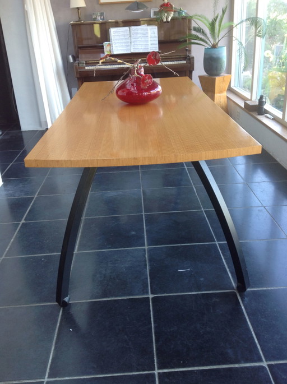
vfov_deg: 52.7
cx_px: 144
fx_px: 388
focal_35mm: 35
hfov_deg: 40.6
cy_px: 192
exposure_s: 1/24
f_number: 2.4
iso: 50
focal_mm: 4.28
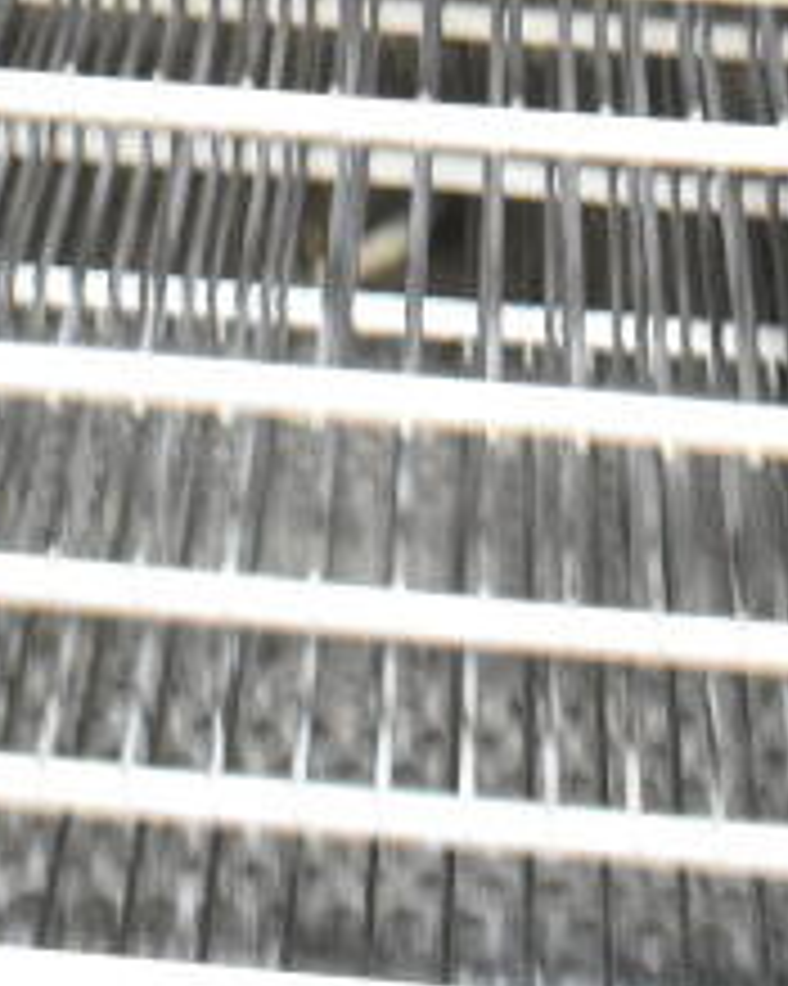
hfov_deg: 14.5
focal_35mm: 106
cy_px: -585
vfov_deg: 16.2
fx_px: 3092
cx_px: 374
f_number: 3.5
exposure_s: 1/30
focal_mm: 18
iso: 4500
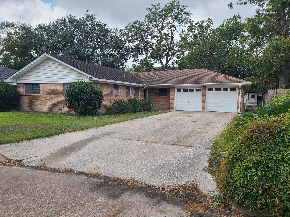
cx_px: 145
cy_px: 108
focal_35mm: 26
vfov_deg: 53.1
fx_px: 218
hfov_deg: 67.3
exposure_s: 1/1433
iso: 40
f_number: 1.8
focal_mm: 5.4
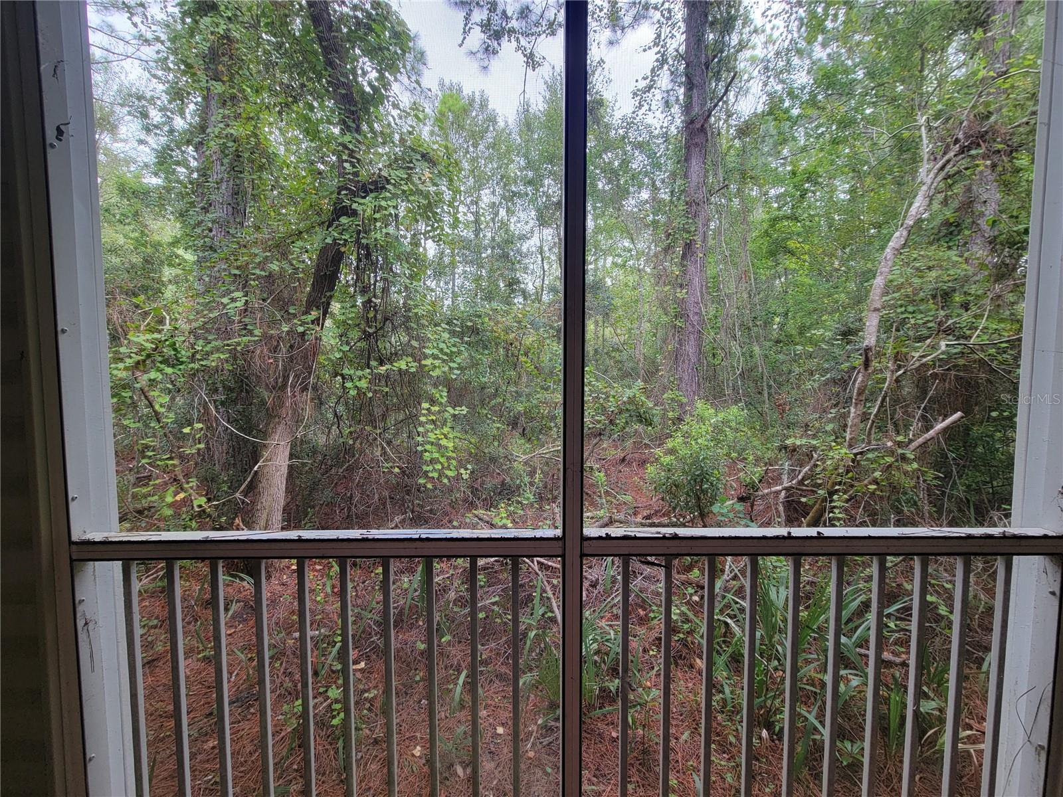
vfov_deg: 89.9
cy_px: 398
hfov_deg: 106.2
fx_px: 399
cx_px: 532
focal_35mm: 13
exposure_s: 1/120
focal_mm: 2.2
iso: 64
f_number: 2.2
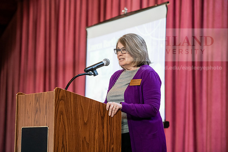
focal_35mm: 120
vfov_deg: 11.4
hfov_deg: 17.1
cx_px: 114
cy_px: 76
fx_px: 760
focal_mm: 120
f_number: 3.2
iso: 2500
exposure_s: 1/200
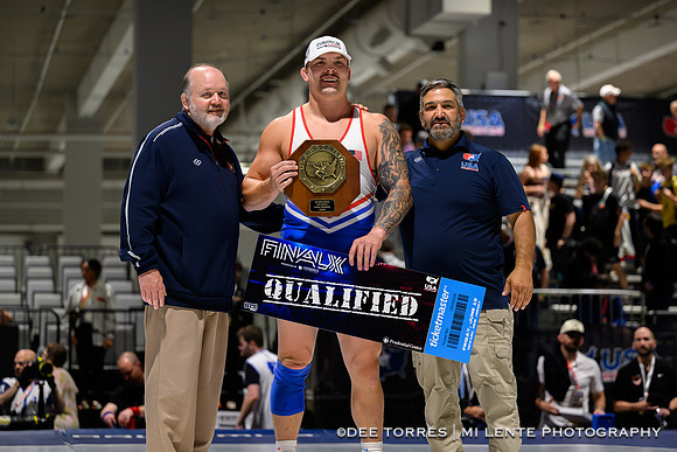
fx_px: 1994
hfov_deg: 19.3
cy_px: 208
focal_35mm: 106
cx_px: 371
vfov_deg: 12.9
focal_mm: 96
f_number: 2.8
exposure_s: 1/320
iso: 4000
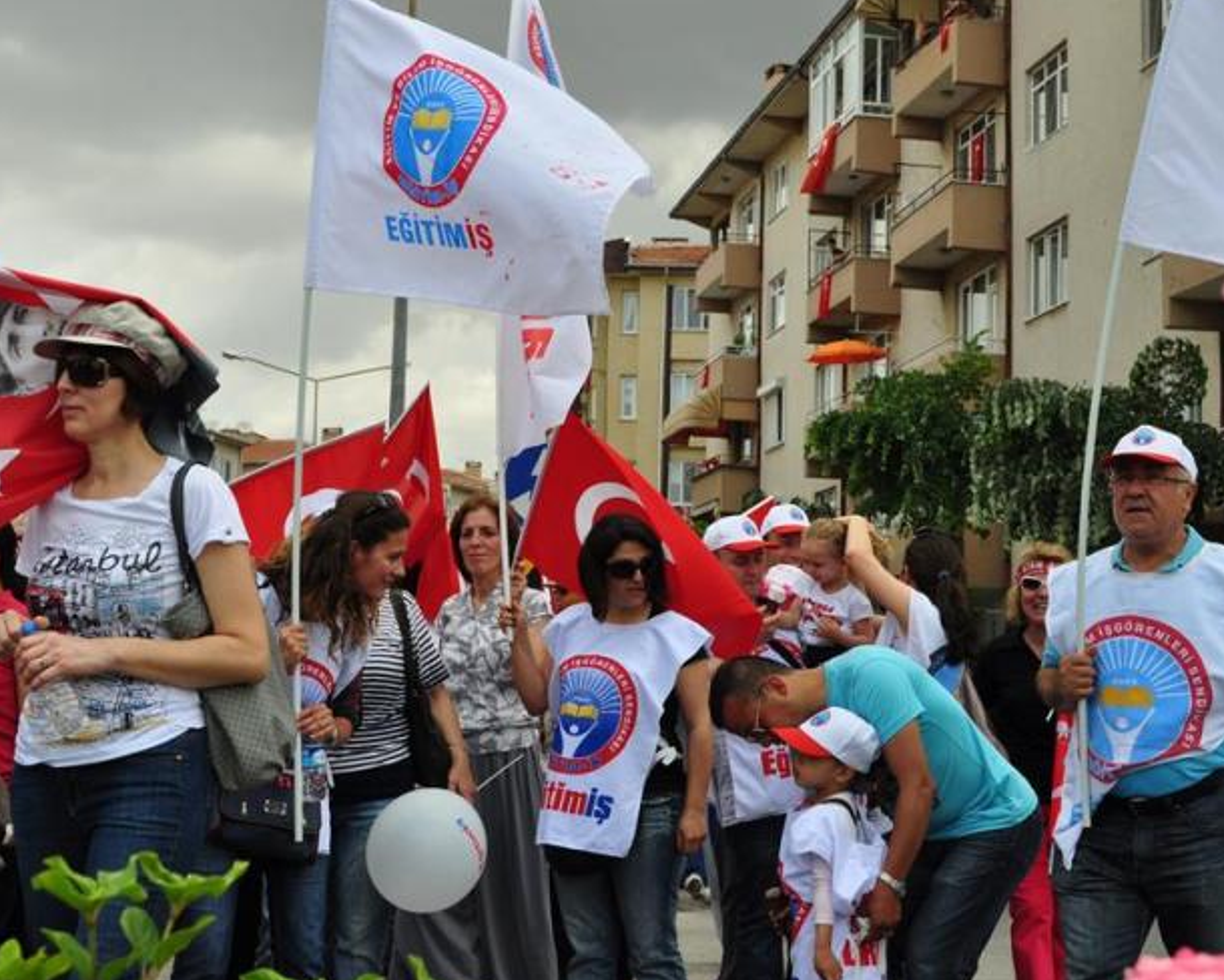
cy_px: 496
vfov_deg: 25.8
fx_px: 2137
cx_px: 560
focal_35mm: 59
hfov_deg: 31.9
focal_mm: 32
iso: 200
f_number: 10
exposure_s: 1/320
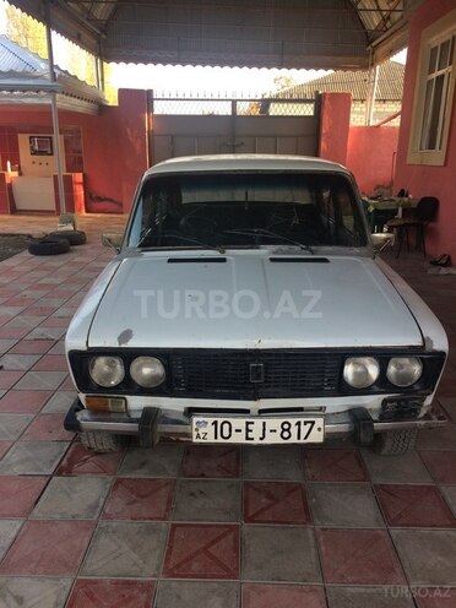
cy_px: 304
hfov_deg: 48.2
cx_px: 228
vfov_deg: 61.7
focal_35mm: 29
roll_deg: -0.3
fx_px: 509
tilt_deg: -17.9
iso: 32
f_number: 2.2
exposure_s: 1/112
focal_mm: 4.15
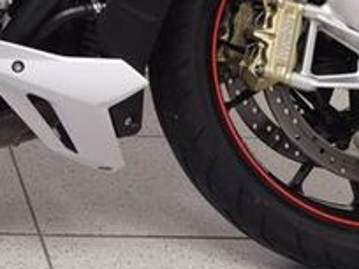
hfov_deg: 19.5
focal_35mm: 90
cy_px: -165
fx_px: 933
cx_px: -146
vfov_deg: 14.9
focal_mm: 5.4
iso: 125
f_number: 1.8
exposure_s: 1/50
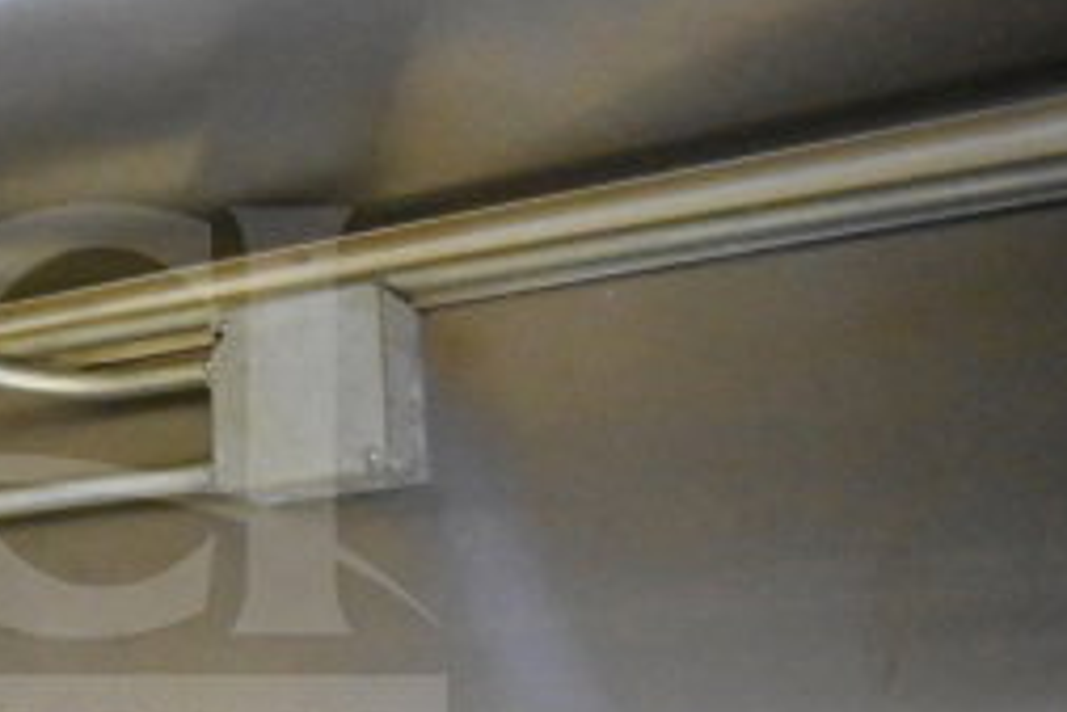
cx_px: -30
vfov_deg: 20.8
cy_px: 541
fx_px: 1928
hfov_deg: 28.8
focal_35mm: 65
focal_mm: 18
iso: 12800
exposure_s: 1/30
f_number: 3.5
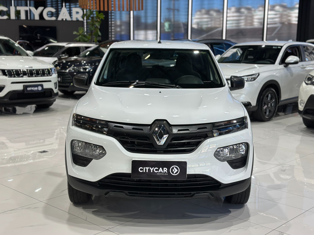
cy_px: 118
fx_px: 435
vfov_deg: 30.3
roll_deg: -0.5
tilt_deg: -9.3
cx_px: 157
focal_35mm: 48
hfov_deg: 39.7
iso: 100
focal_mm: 6.86
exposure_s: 1/120
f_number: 1.78
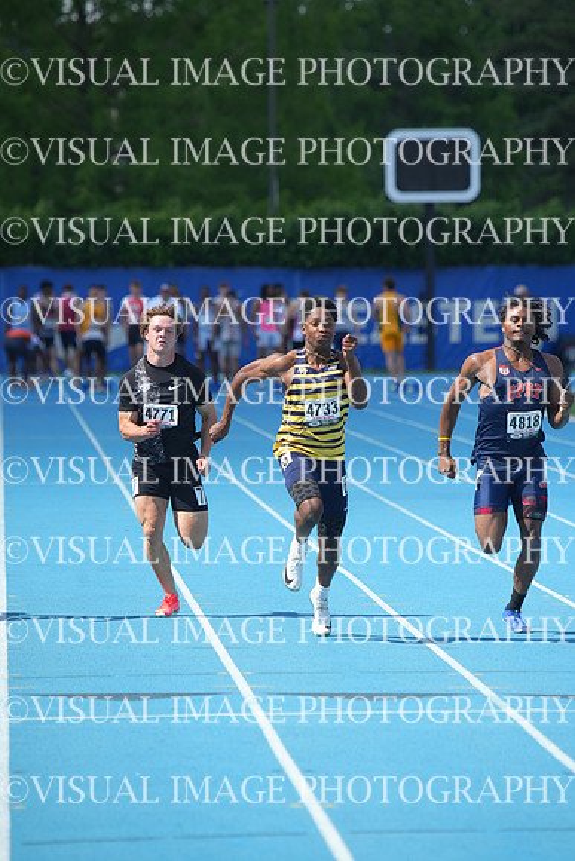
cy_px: 430
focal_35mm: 310
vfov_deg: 6.6
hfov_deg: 4.4
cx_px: 288
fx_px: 7422
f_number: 6.3
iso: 400
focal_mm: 310
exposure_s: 1/1250
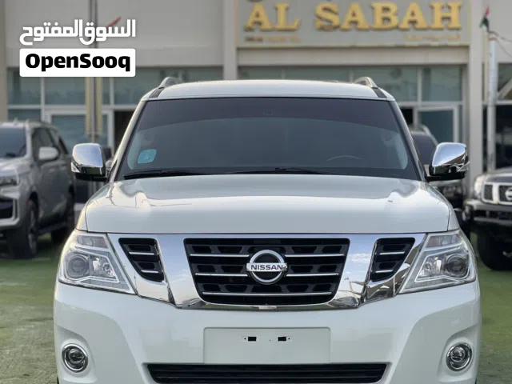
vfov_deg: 22.9
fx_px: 947
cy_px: 192
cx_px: 256
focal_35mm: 64
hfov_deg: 30.3
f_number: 2.2
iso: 20
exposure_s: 1/121
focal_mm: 7.5
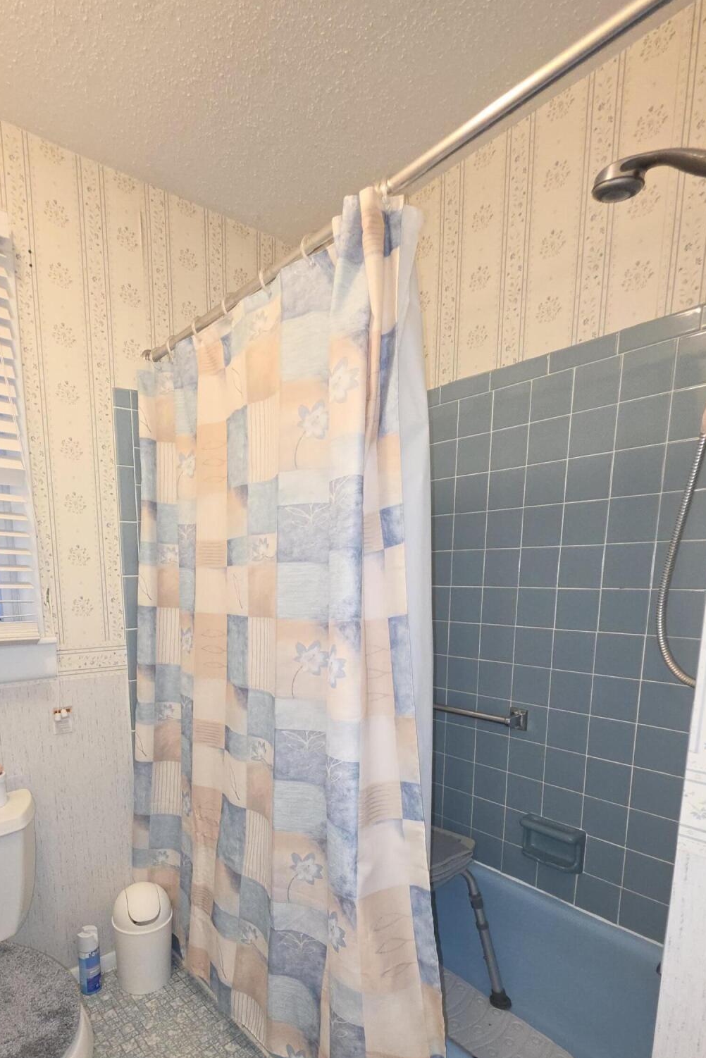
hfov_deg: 66.1
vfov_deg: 88.0
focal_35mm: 18
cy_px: 668
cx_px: 251
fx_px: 529
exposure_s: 1/60
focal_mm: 2.2
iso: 160
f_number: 1.9
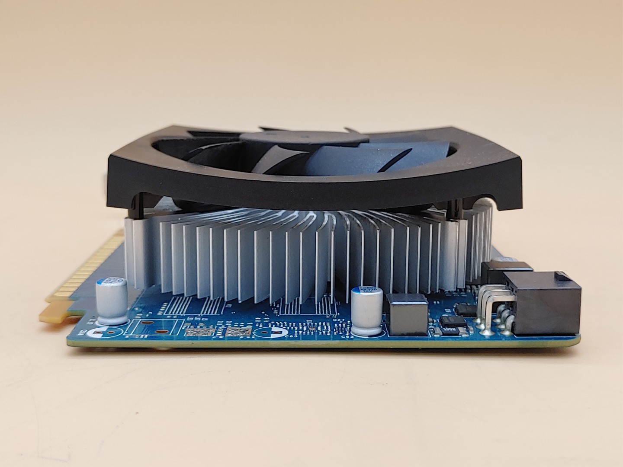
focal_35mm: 46
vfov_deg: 31.5
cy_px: 234
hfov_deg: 41.2
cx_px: 312
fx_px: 828
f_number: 1.8
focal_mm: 4.36
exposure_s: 1/75
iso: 50
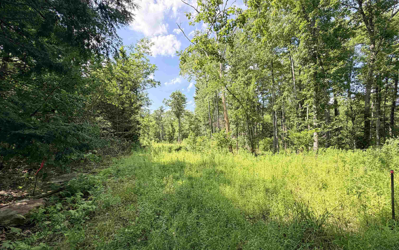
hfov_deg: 101.5
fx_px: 163
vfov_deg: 74.7
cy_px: 135
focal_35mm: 15
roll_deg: -0.6
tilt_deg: +3.0
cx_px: 200
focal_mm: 2.22
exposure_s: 1/502
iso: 50
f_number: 2.2
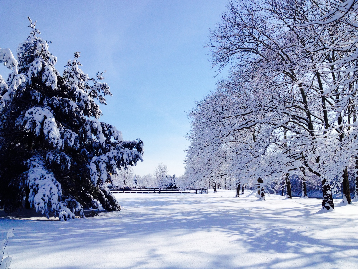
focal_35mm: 36
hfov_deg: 51.4
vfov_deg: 39.7
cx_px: 178
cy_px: 135
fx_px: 372
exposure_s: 1/4255
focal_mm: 4.28
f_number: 2.4
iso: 50
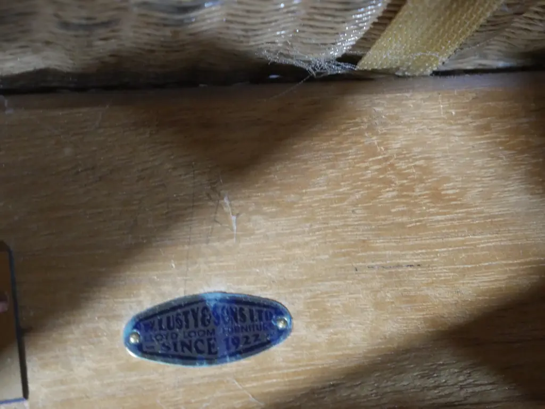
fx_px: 1040
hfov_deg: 29.4
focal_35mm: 66
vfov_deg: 22.3
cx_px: 272
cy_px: 204
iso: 3200
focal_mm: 33
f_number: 5.4
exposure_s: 1/60
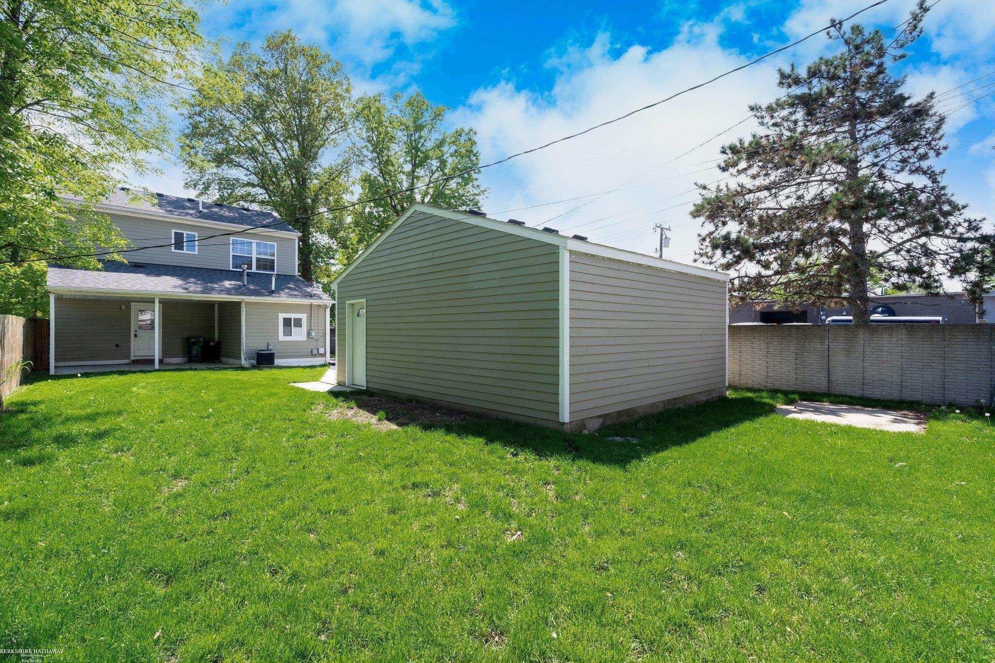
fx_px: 442
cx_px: 498
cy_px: 332
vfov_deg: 73.7
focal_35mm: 16
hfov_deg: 96.7
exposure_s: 1/200
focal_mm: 16
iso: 200
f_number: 7.1
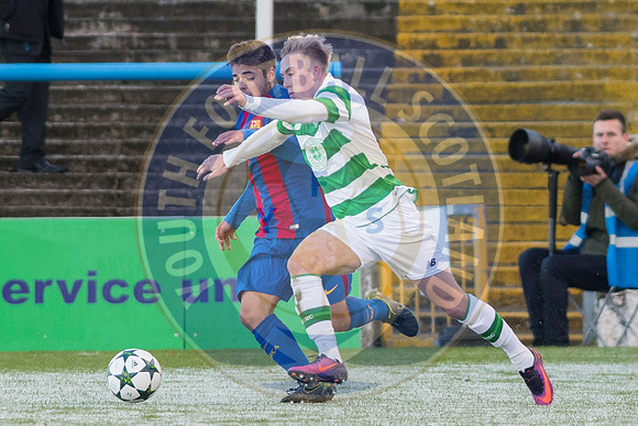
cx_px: 319
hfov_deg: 4.6
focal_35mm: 450
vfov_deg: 3.1
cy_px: 213
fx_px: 7976
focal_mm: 300
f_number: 3.5
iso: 800
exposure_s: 1/1000
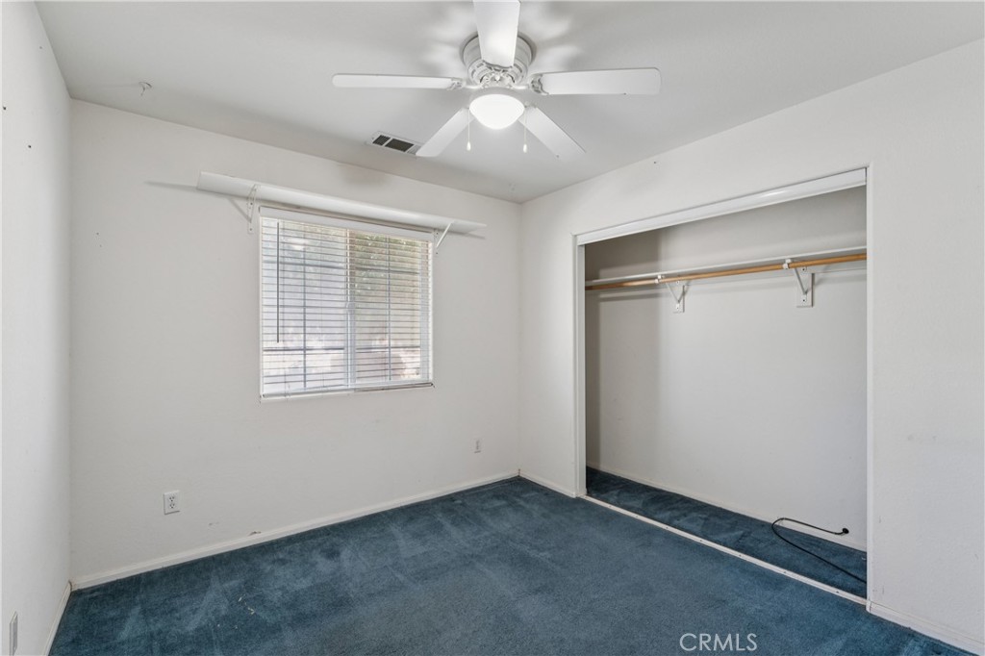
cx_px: 492
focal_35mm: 16
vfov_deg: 73.7
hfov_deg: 96.8
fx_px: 438
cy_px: 328
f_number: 13
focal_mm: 16
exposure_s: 1.6
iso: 100
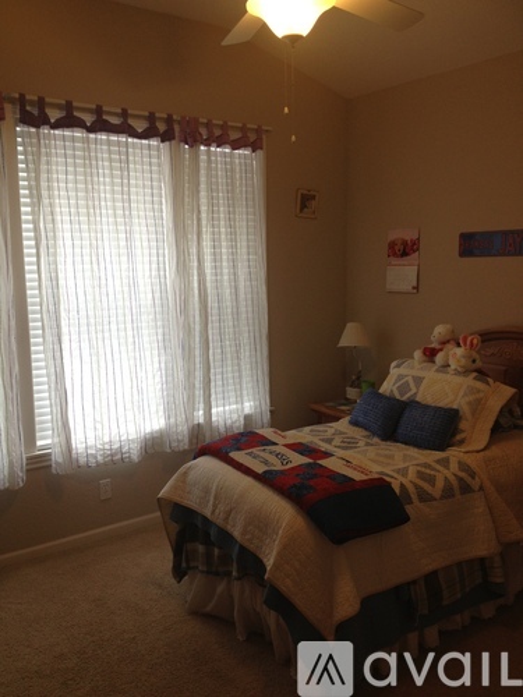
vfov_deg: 52.6
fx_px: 705
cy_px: 348
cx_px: 262
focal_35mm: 35
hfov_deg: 40.7
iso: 64
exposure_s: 1/60
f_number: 2.4
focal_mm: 4.28
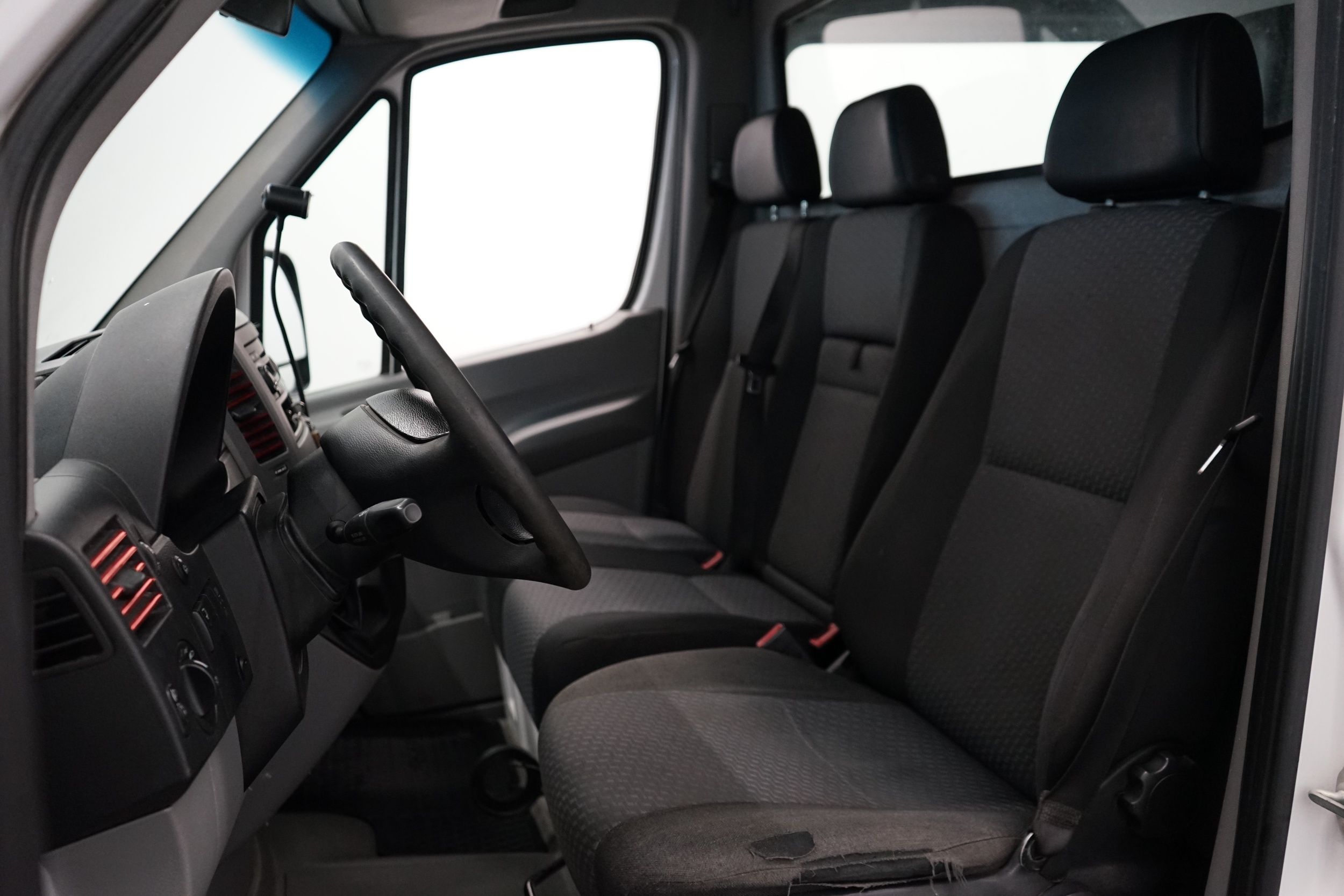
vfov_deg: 45.0
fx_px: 1083
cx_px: 672
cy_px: 448
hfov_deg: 63.7
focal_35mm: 29
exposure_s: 1/160
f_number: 3.5
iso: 2500
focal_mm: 29
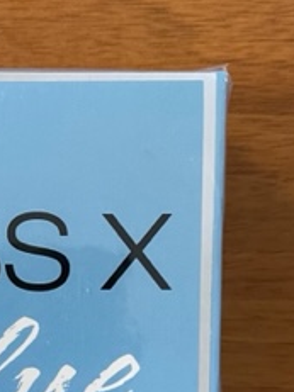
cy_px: 370
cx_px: 58
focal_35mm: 72
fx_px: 816
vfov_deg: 26.0
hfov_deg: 20.2
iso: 160
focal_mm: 4.2
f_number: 1.6
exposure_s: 1/50
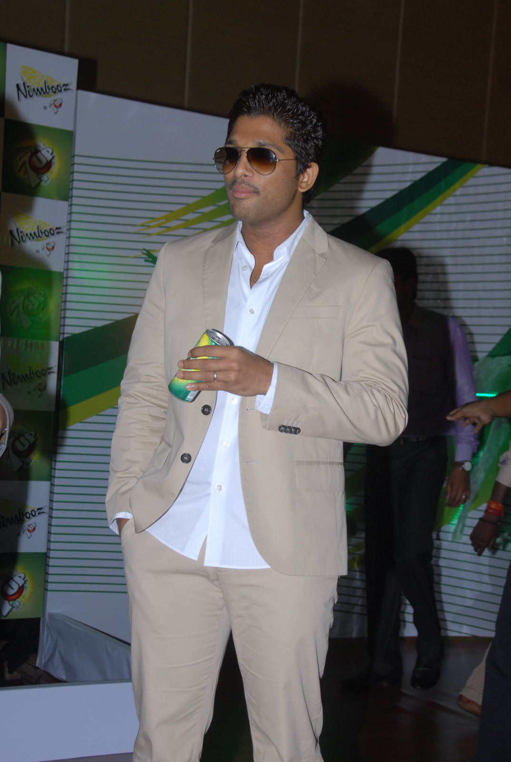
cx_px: 256
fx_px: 1335
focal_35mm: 63
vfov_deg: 31.8
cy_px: 381
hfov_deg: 21.7
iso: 250
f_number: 7.1
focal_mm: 42
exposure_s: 1/125
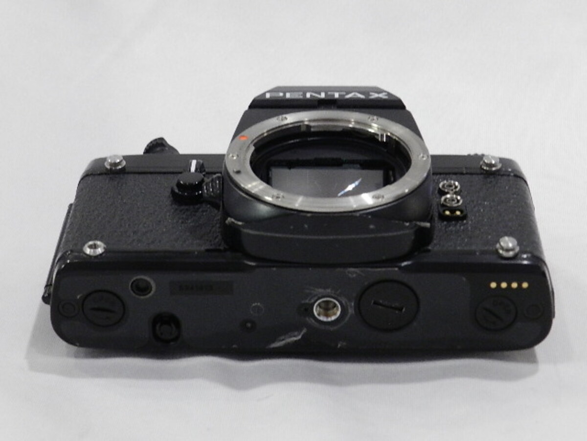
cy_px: 220
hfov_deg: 23.3
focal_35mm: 84
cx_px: 294
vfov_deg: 17.6
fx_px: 1424
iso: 800
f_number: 4.4
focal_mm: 14.9
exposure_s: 1/60
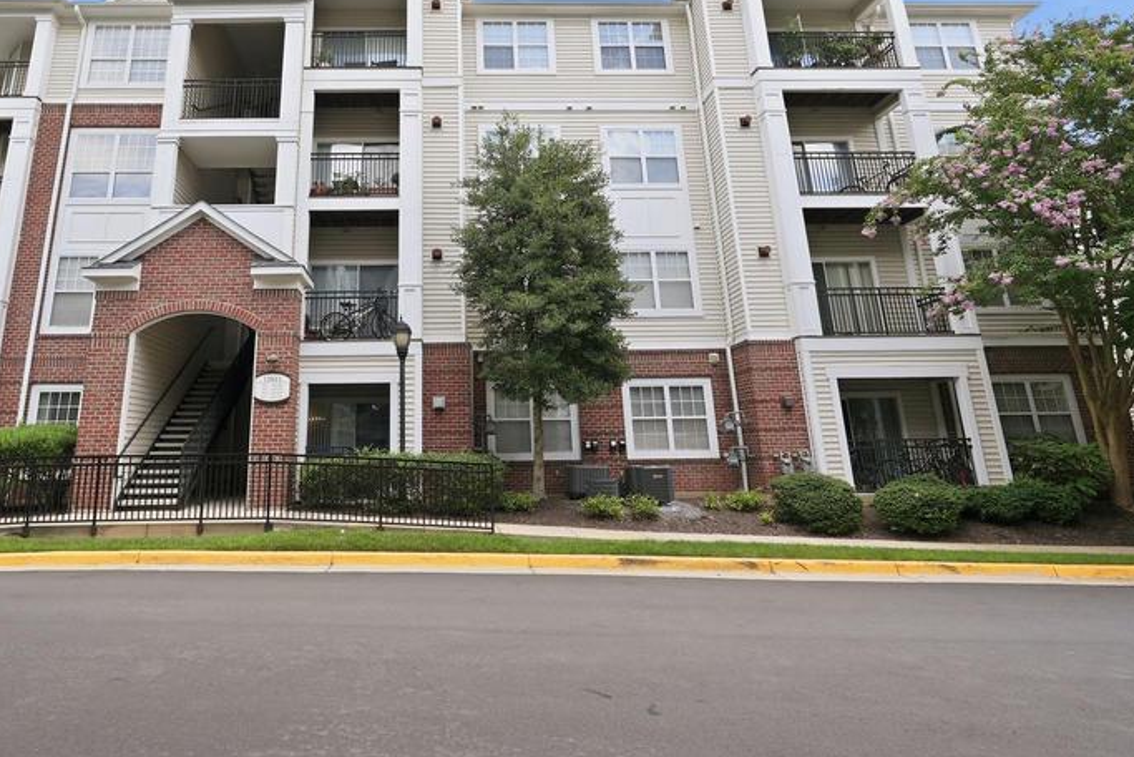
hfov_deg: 72.9
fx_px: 756
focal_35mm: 24
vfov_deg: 51.5
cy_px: 214
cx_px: 450
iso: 80
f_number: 6.3
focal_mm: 16
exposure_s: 1/160
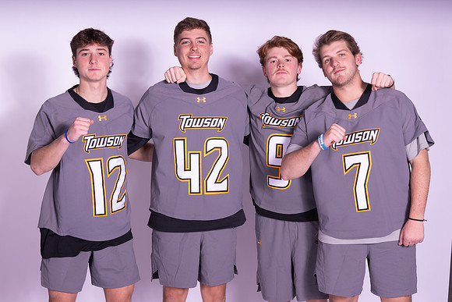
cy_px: 165
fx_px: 857
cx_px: 290
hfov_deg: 29.4
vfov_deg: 20.0
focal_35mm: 68
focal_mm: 48
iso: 64
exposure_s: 1/250
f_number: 7.1
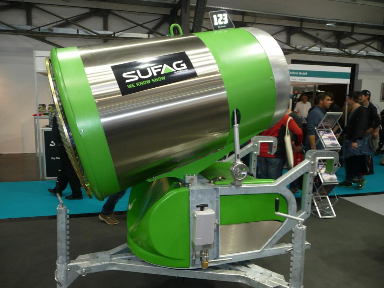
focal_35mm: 28
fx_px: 311
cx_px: 192
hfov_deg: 63.4
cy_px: 144
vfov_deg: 49.7
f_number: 3.3
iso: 100
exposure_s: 1/30
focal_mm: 4.7
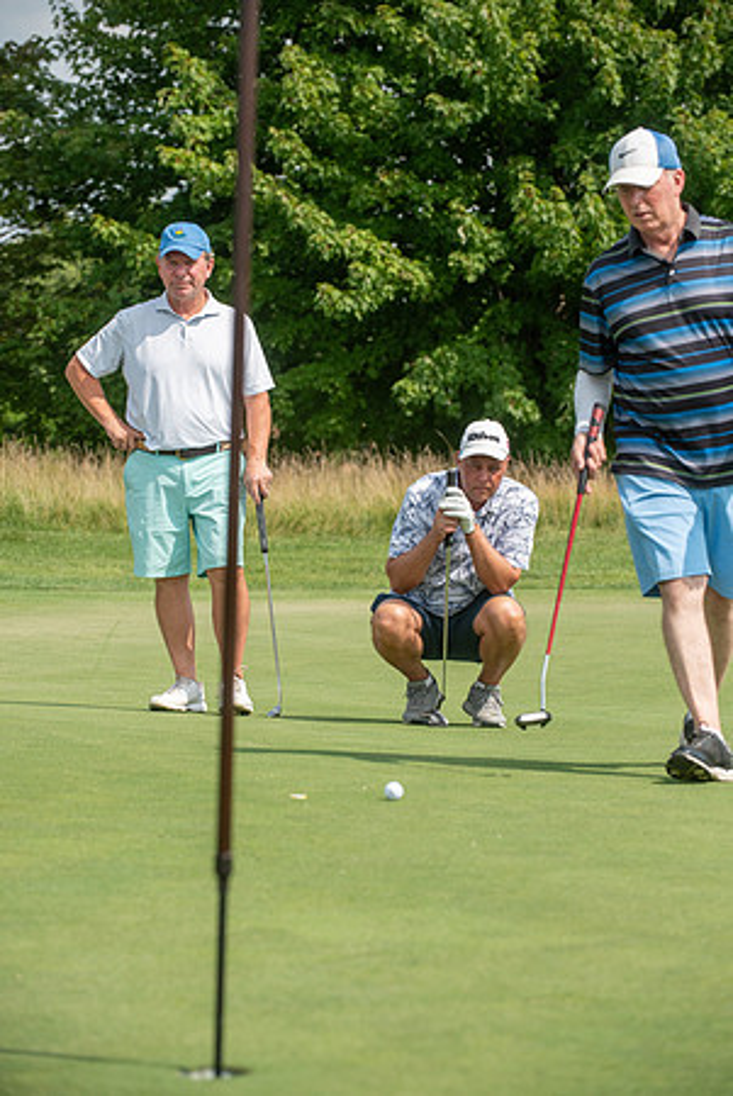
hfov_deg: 10.6
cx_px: 366
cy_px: 548
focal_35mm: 130
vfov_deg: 15.8
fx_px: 3961
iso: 250
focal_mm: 130
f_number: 5
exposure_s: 1/2500
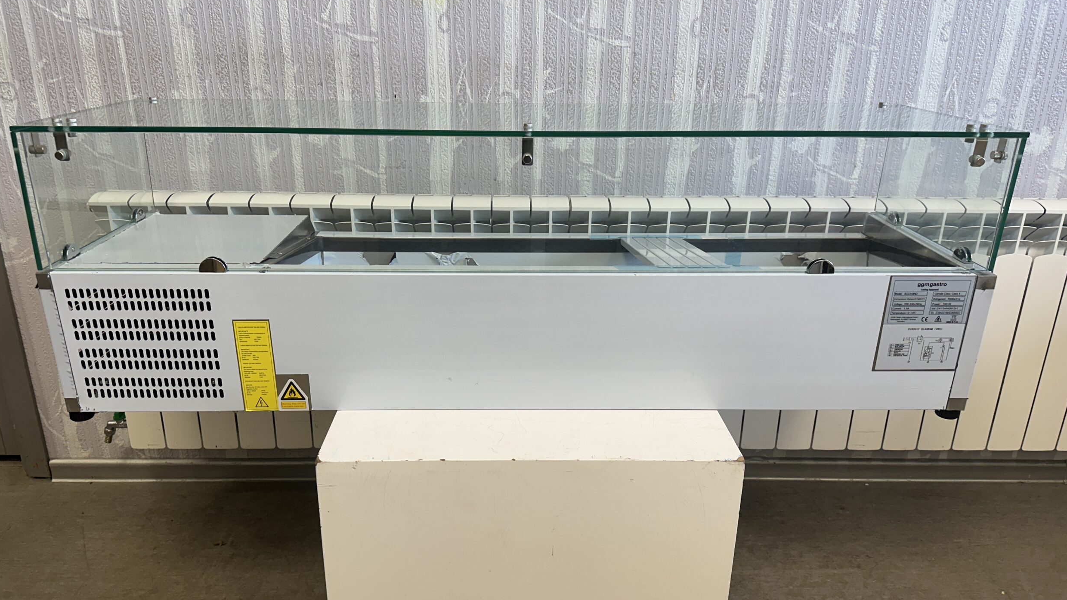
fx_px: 764
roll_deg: -0.3
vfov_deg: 42.9
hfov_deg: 69.8
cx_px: 518
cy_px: 324
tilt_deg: -20.6
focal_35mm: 27
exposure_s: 1/100
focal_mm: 6.86
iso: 125
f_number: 1.78
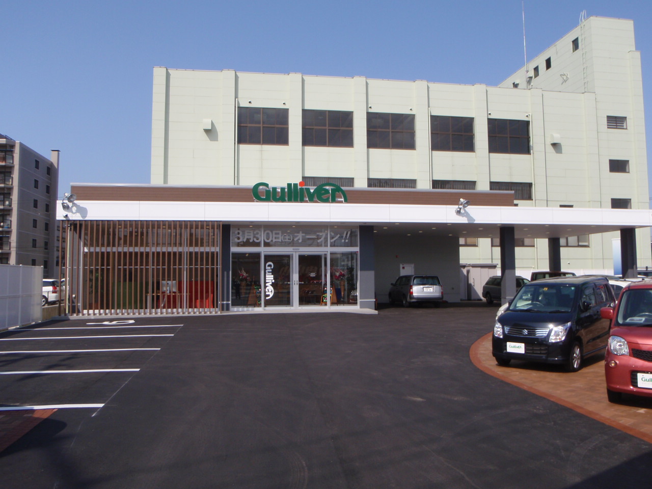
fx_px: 527
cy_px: 244
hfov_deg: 63.4
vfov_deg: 49.7
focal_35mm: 28
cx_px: 326
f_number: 4
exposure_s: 1/640
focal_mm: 5
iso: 64
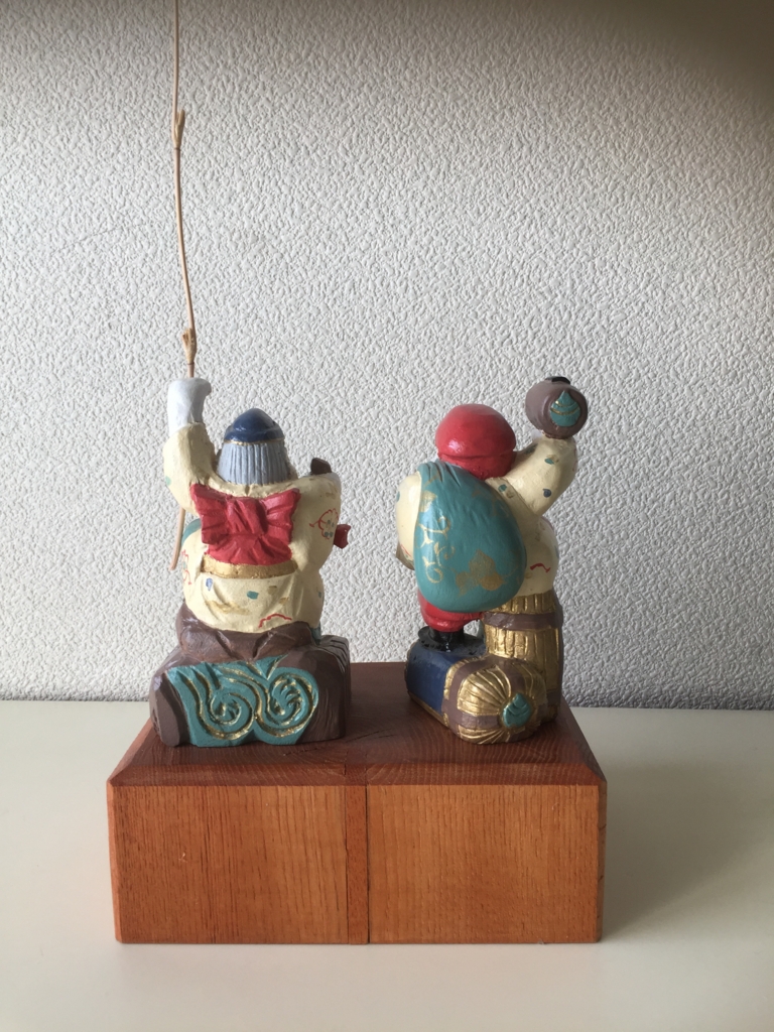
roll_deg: +1.0
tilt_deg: -10.4
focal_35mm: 29
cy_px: 516
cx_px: 387
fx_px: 865
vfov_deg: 61.7
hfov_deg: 48.2
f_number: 2.2
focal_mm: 4.15
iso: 40
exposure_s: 1/60
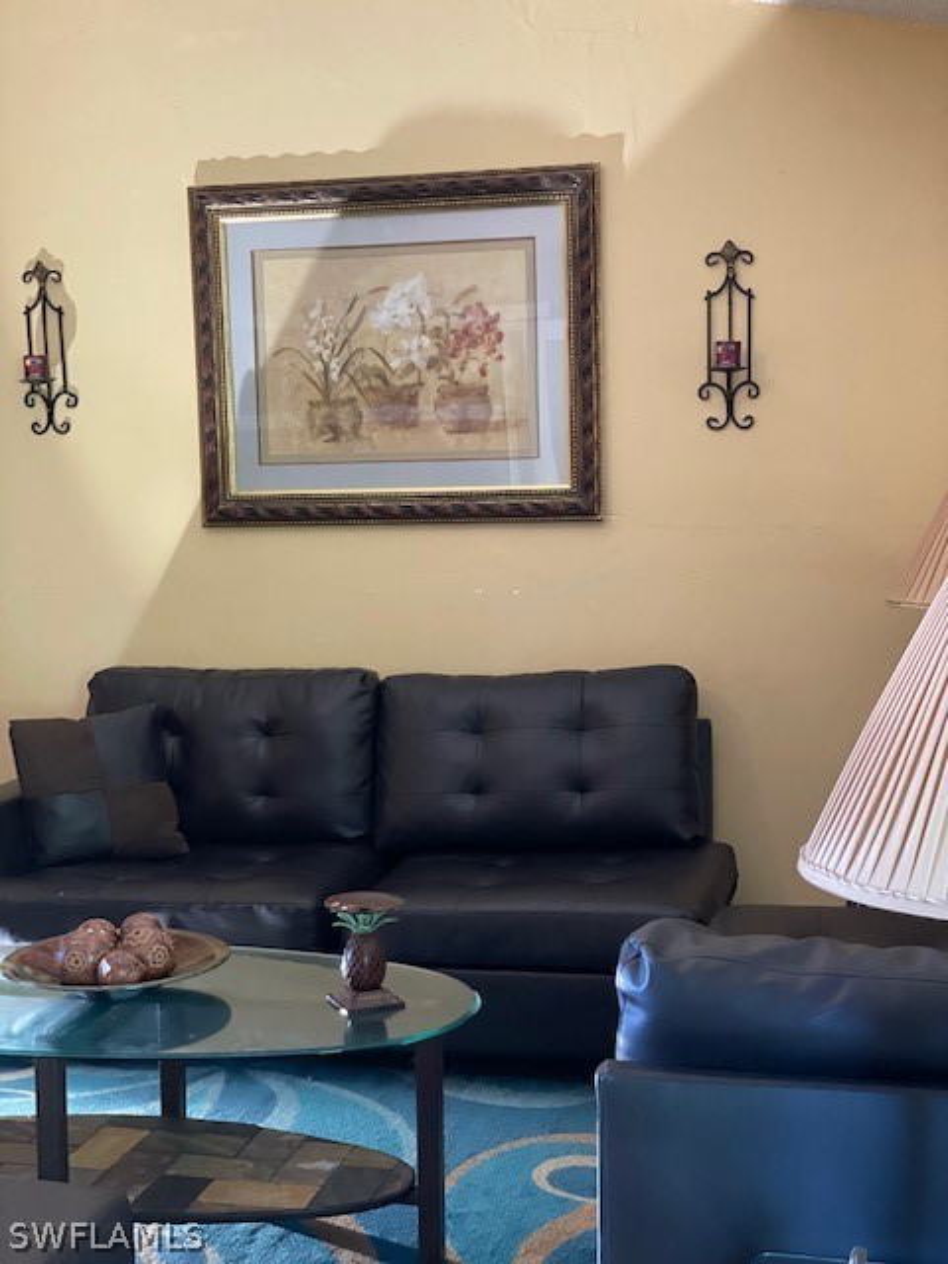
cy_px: 632
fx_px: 1899
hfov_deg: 28.0
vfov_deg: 36.8
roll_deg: +1.0
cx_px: 474
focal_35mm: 52
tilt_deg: -4.8
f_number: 2
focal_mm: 6
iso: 400
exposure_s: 1/24
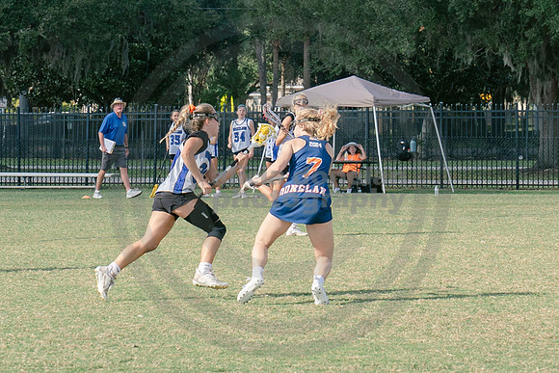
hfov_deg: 9.3
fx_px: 3447
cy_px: 142
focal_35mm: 222
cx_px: 331
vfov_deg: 6.2
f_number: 5.6
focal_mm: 70
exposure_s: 1/800
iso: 250
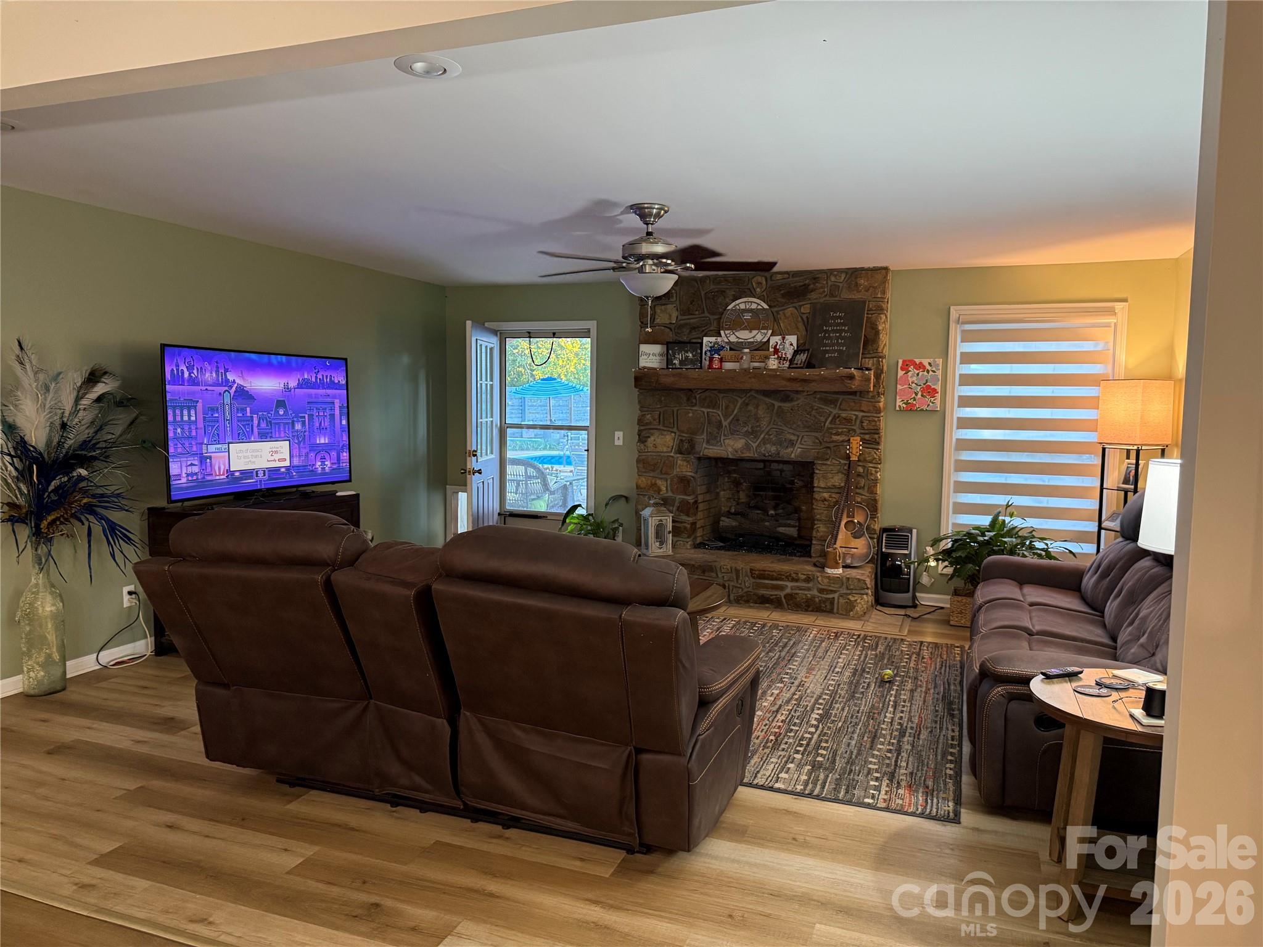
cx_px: 632
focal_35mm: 24
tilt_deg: -3.7
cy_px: 474
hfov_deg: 71.6
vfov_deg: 56.8
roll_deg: -0.7
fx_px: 876
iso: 320
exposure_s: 1/60
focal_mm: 6.76
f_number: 1.78
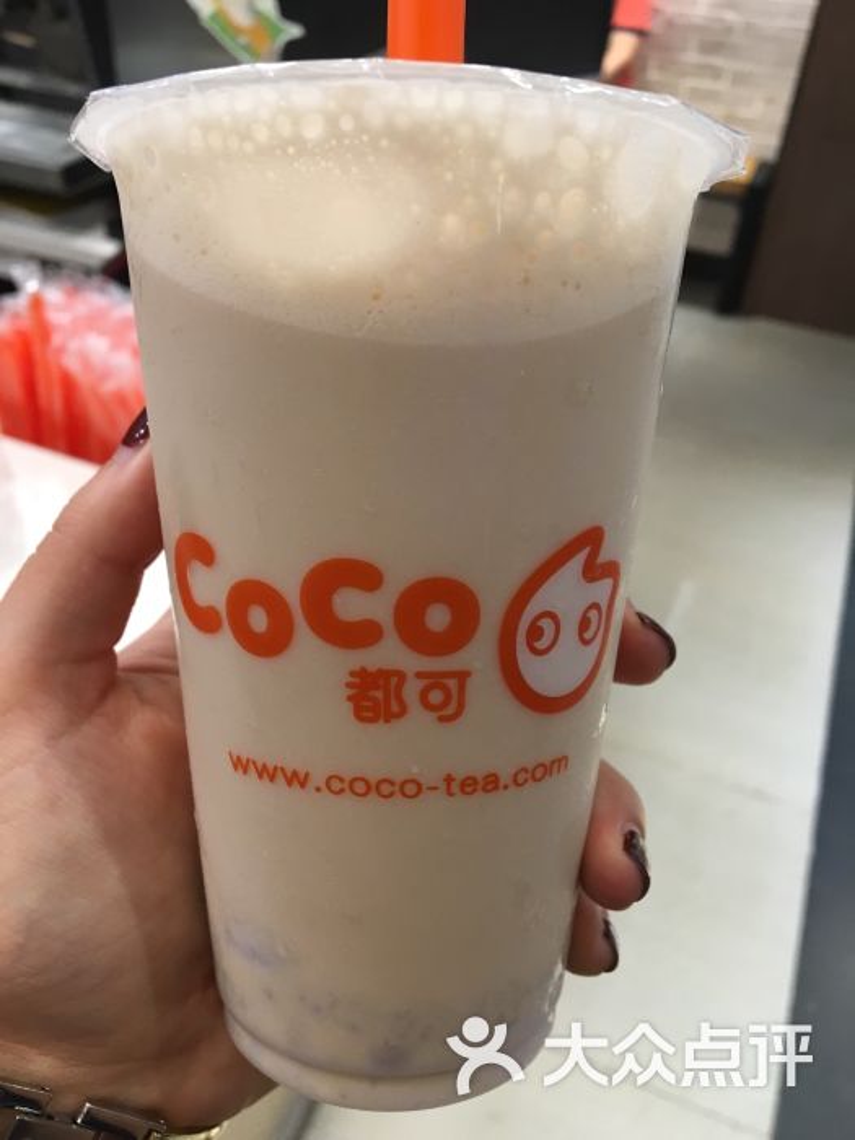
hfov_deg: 48.2
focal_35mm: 29
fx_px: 955
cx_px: 428
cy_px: 570
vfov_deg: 61.7
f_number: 2.2
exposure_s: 1/33
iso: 50
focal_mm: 4.15
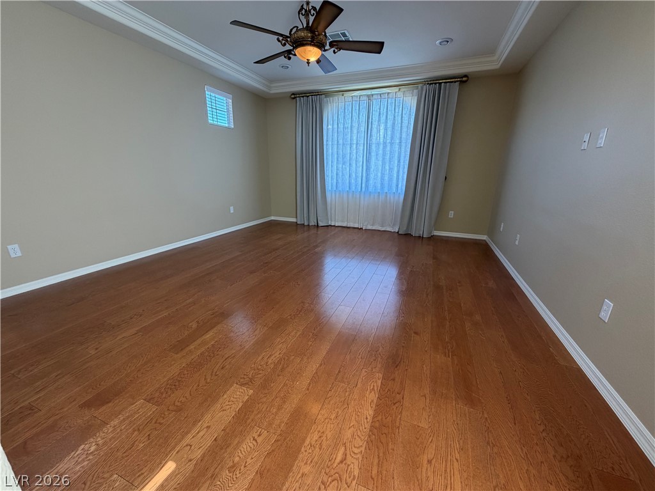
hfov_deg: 102.1
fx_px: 265
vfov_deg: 85.7
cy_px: 246
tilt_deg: -16.5
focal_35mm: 14
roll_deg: +0.1
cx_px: 328
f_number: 2.2
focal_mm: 2.22
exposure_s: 1/120
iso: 200
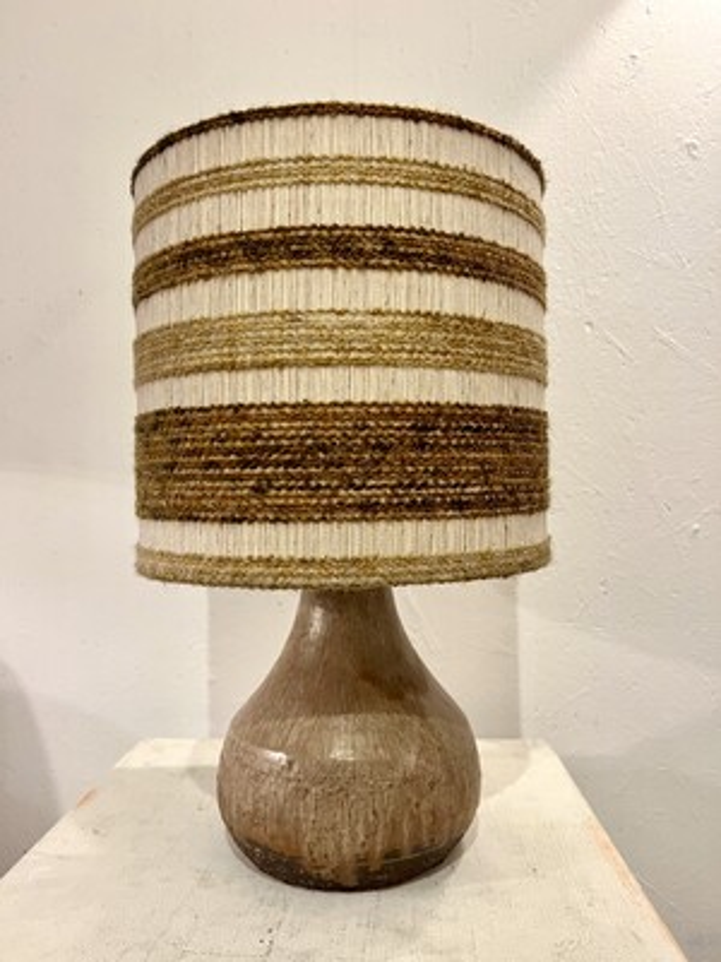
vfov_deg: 67.3
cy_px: 481
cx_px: 360
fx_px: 722
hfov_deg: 53.1
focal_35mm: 26
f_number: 1.5
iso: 125
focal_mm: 5.7
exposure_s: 1/50
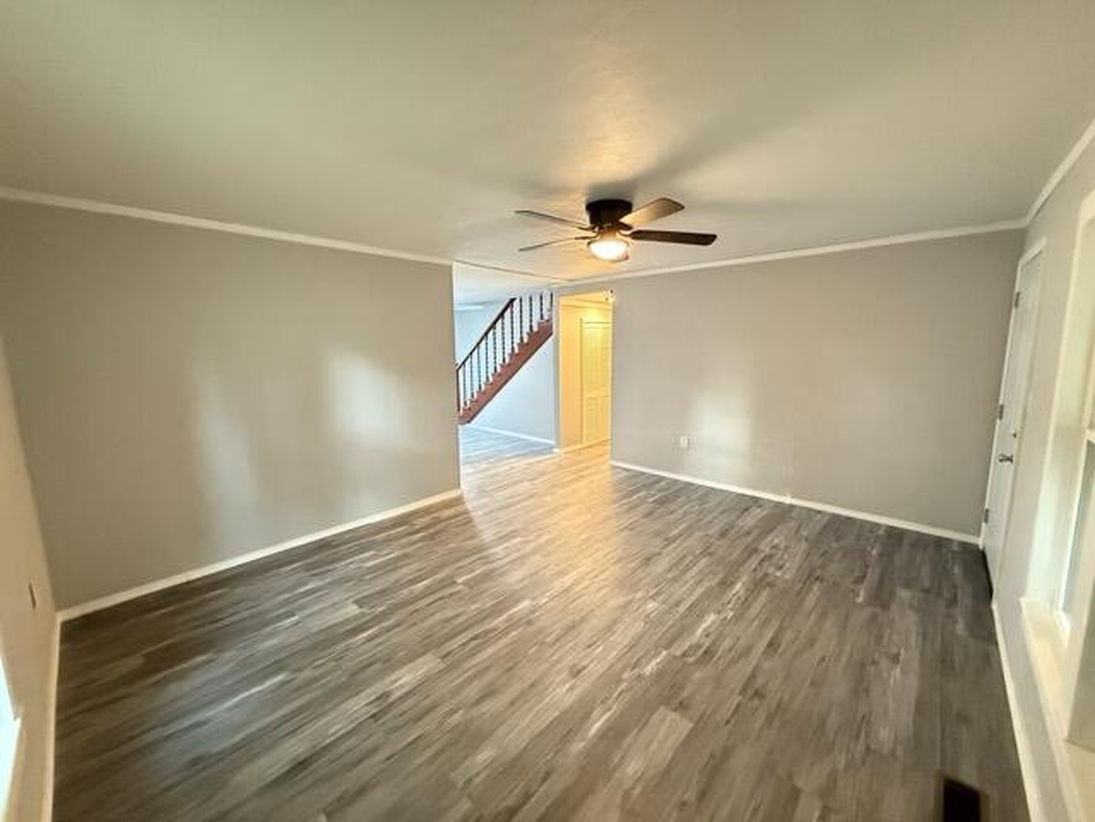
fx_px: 443
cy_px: 411
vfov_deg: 85.7
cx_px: 548
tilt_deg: -8.2
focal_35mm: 14
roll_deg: +0.5
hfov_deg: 102.1
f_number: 2.2
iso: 1250
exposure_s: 1/60
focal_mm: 2.22
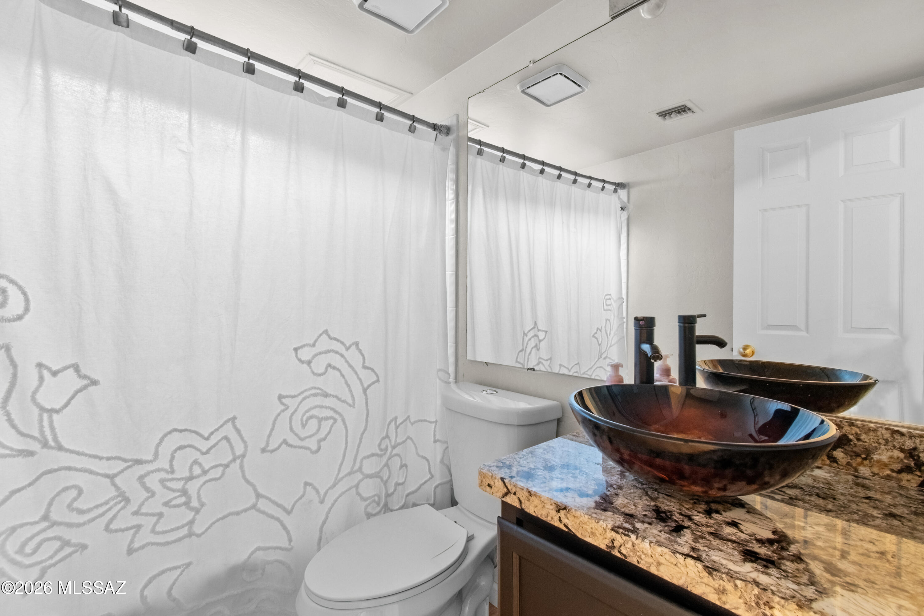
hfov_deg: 100.4
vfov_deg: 77.3
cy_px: 308
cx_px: 462
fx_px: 385
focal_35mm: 15
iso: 1250
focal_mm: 10
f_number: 13
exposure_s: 5
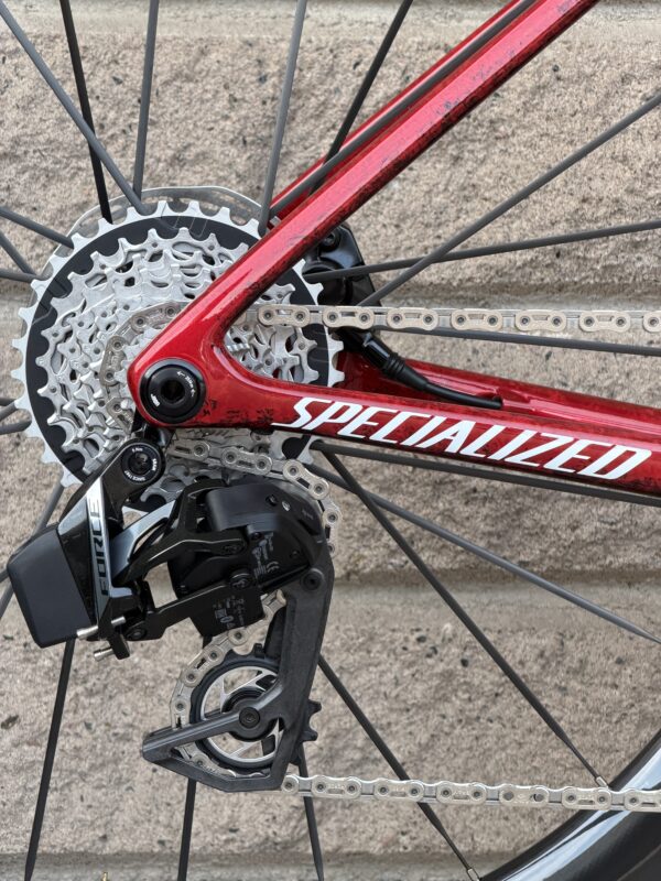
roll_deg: -1.3
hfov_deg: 14.8
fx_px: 2546
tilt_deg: -9.9
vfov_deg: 19.6
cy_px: 440
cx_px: 330
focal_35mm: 100
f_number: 2.8
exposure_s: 1/121
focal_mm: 16.89
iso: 200
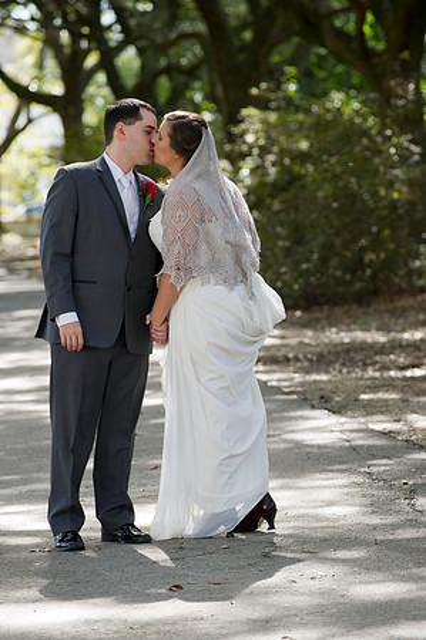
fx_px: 3558
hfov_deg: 6.9
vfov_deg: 10.3
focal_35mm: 200
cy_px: 320
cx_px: 213
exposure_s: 1/125
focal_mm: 200
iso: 320
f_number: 4
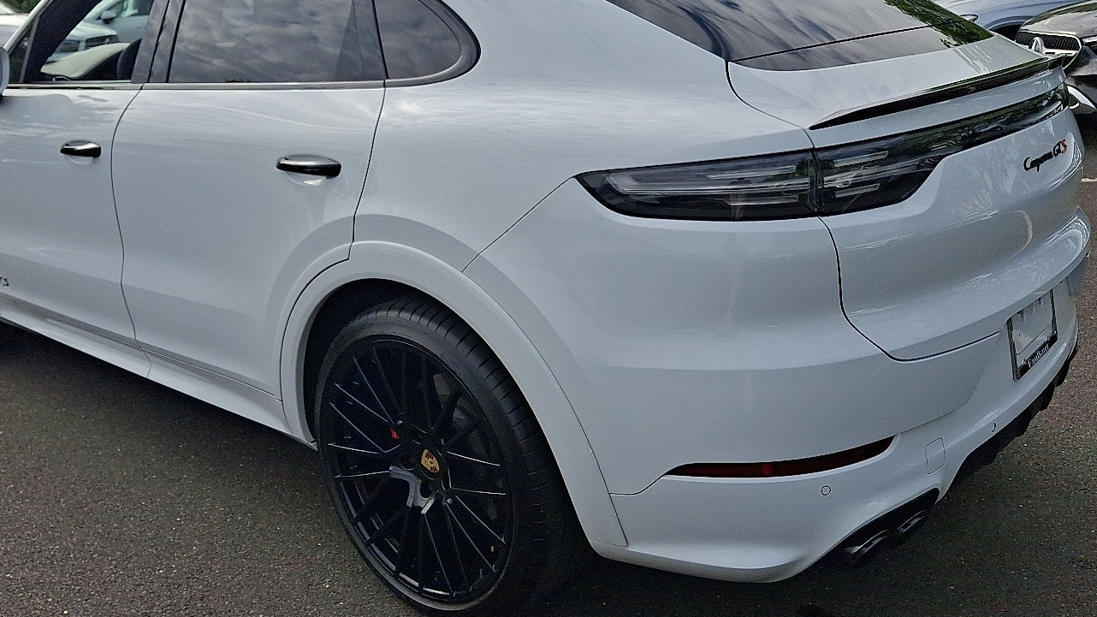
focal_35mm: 34
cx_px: 496
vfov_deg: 34.5
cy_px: 248
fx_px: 989
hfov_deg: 57.9
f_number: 1.8
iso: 25
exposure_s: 1/2000
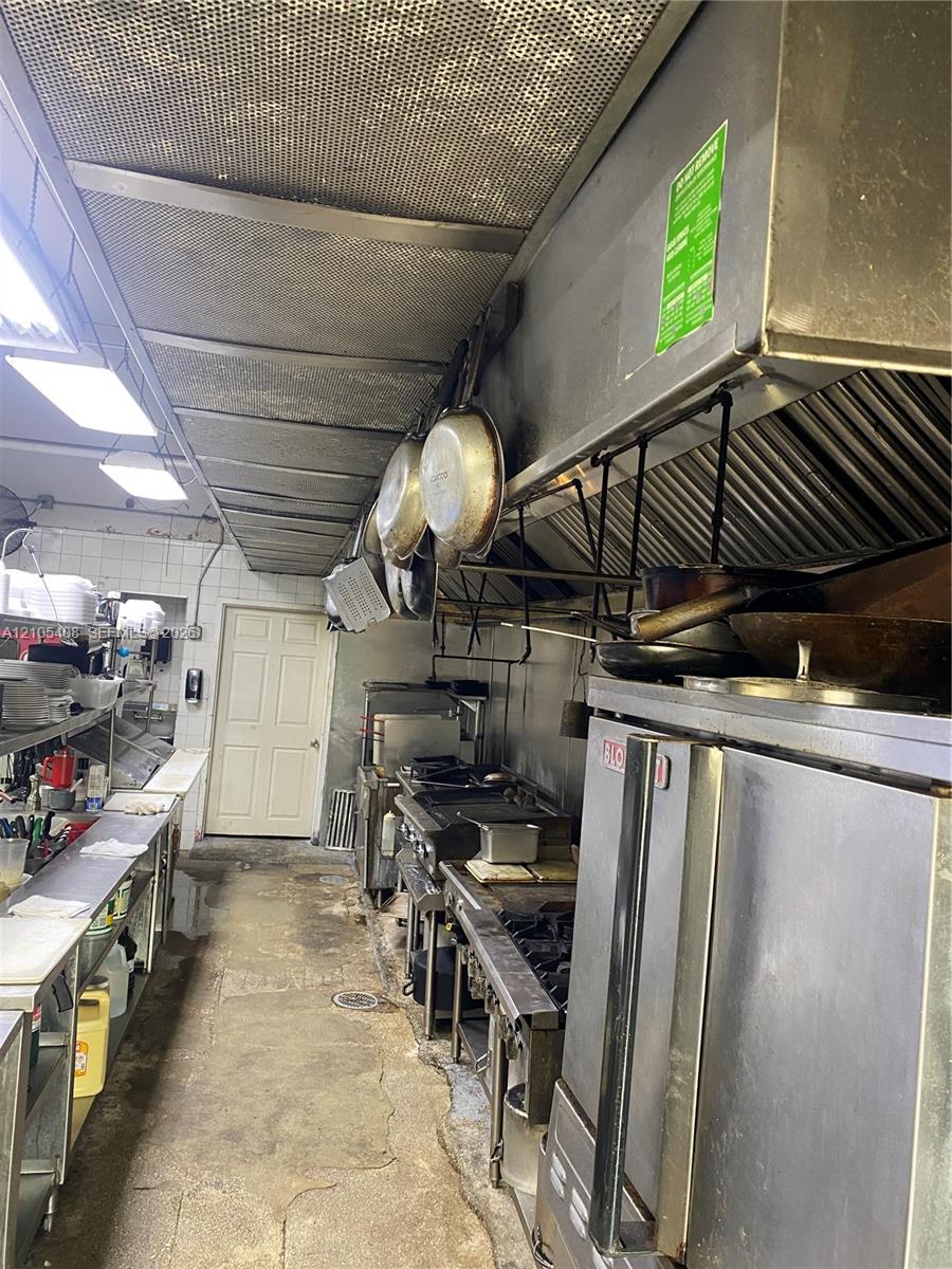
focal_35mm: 26
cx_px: 476
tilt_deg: +2.8
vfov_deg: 67.3
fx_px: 953
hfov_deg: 53.1
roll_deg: -4.7
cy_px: 634
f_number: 1.8
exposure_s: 1/60
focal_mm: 4.25
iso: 160
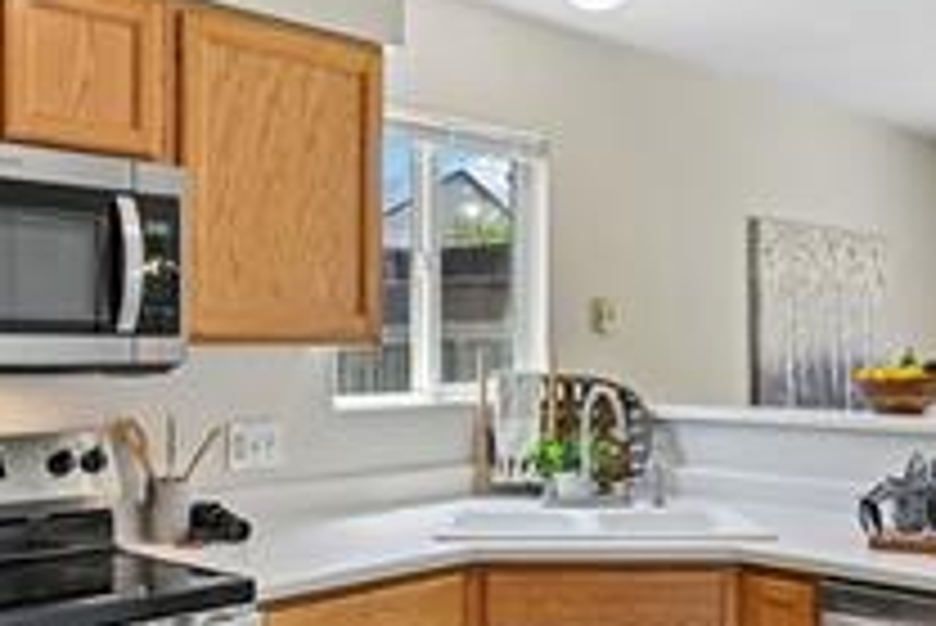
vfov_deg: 31.2
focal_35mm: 43
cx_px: 490
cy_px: 320
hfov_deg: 45.4
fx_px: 1119
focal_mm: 14
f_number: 10
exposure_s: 1/15
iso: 250
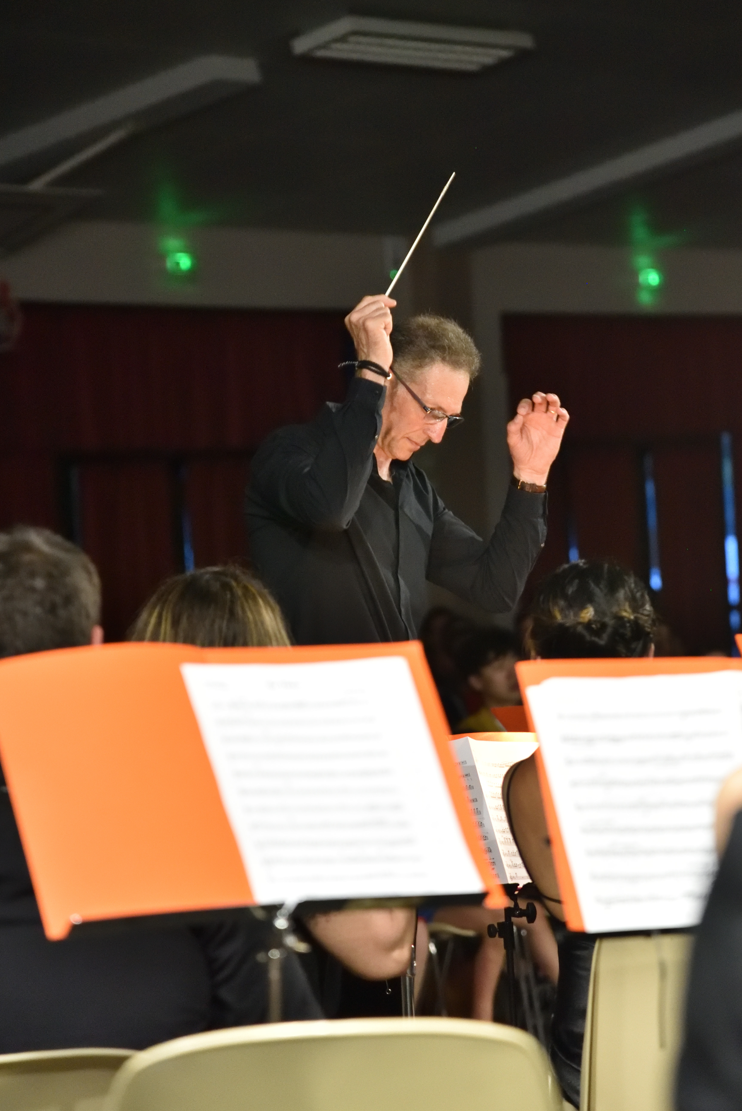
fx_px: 4293
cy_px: 518
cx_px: 420
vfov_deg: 14.8
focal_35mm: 139
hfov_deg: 9.9
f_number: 4
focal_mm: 120
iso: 5000
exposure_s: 1/125
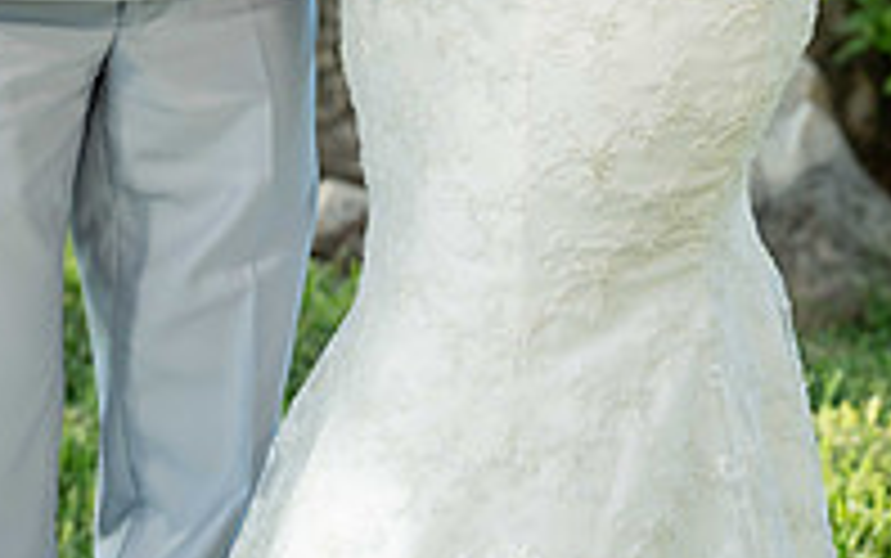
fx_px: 4495
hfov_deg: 11.3
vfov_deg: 6.9
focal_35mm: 185
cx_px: 320
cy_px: -423
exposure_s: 1/500
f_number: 4
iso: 500
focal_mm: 80
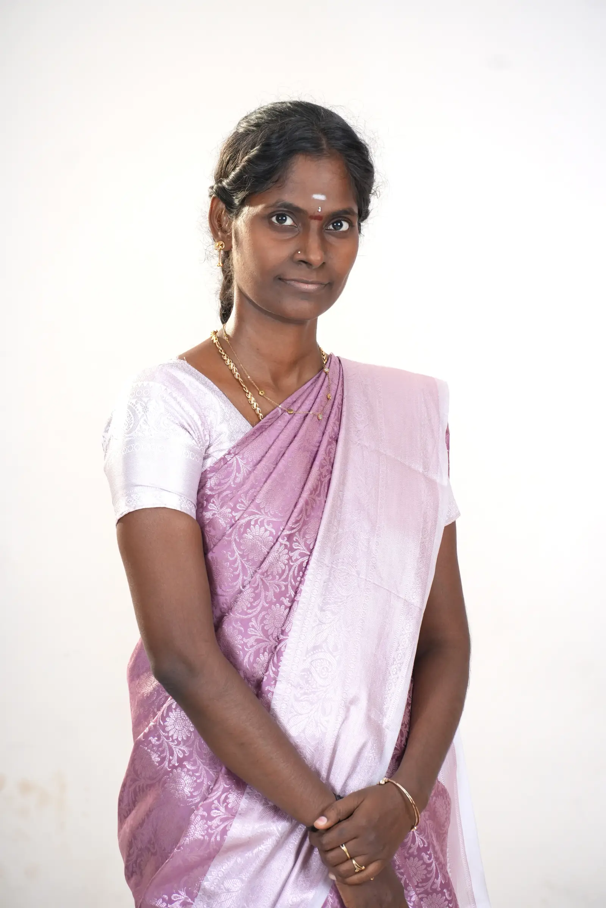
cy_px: 454
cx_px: 303
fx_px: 5113
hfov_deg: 6.8
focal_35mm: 202
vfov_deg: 10.2
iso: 1000
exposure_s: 1/160
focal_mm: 135
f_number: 6.3
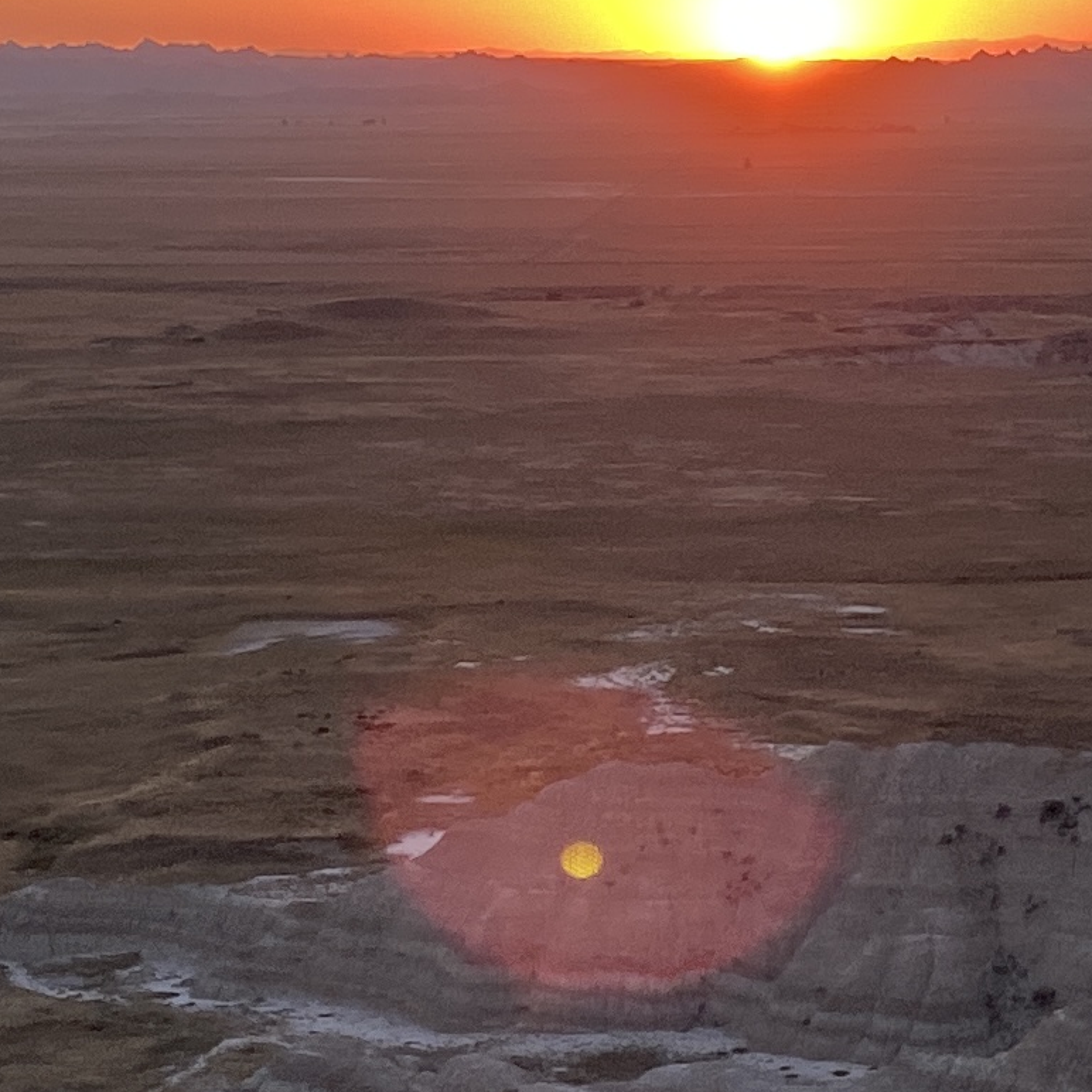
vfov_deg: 14.5
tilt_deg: -5.2
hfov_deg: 14.5
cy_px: 465
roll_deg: +0.1
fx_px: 4283
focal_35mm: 120
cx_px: 624
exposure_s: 1/515
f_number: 1.8
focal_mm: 4.25
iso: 32
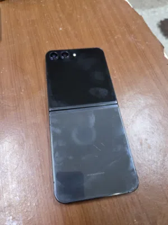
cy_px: 112
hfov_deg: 58.9
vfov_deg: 73.9
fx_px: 149
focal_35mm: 23
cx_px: 84
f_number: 1.7
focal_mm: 6.3
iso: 640
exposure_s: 1/100
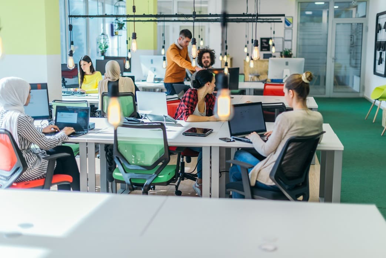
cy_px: 129
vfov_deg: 27.0
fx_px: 536
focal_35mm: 50
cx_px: 193
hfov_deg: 39.6
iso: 100
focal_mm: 50
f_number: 1.7
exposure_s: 1/250
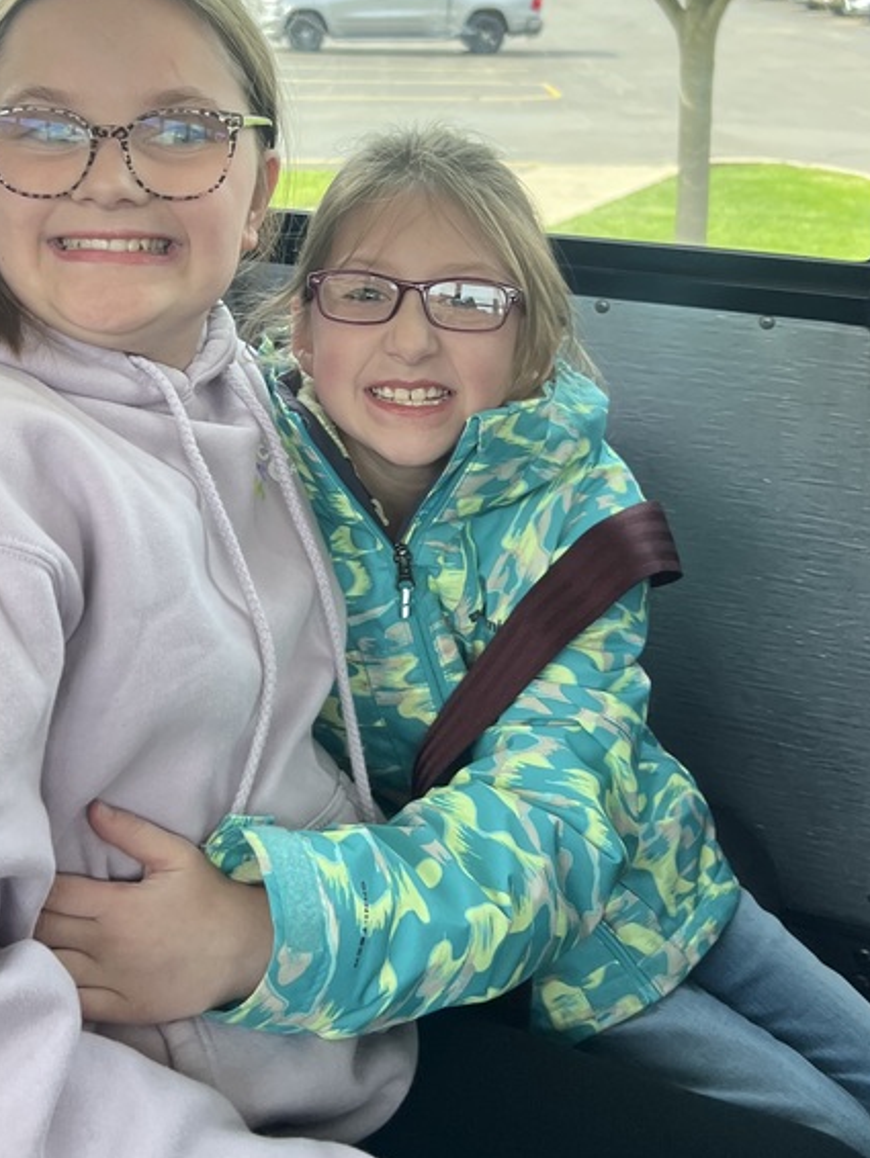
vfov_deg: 39.7
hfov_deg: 30.8
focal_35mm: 47
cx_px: 332
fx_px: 1574
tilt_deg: -16.3
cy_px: 348
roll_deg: -0.3
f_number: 1.5
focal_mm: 5.7
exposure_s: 1/121
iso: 50
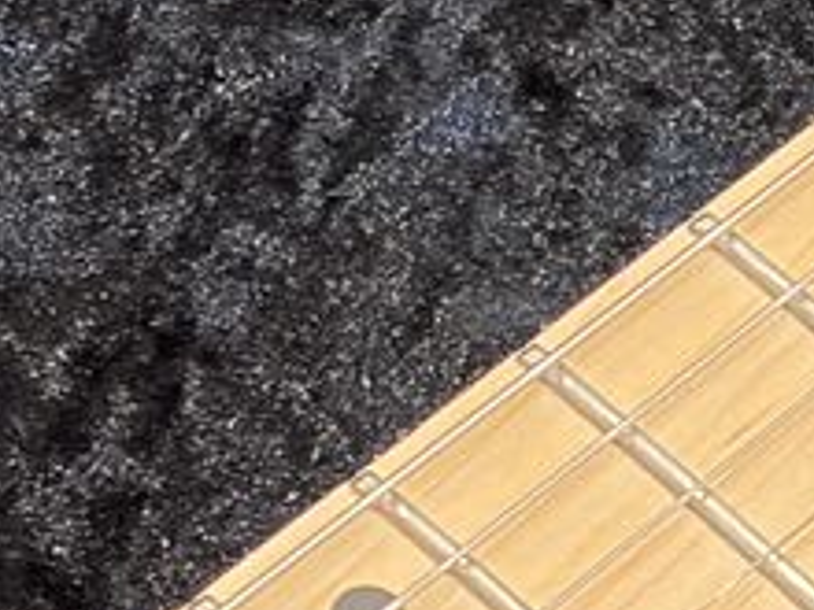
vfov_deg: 4.9
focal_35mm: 302
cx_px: 707
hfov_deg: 6.5
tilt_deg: -54.2
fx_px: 7102
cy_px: 488
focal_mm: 5.96
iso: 160
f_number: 1.6
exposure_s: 1/40
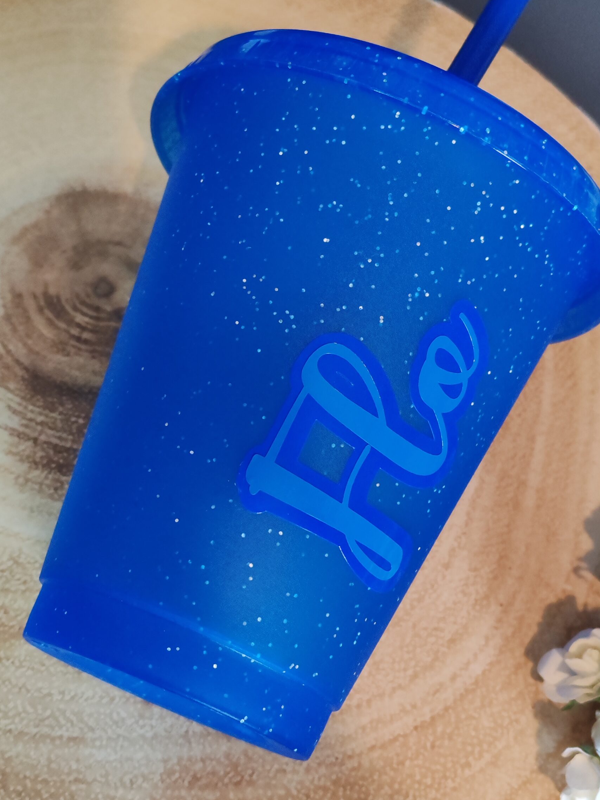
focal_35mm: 61
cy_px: 434
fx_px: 1409
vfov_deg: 31.7
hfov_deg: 24.0
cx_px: 321
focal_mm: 6.12
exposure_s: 1/100
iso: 2000
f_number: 1.9
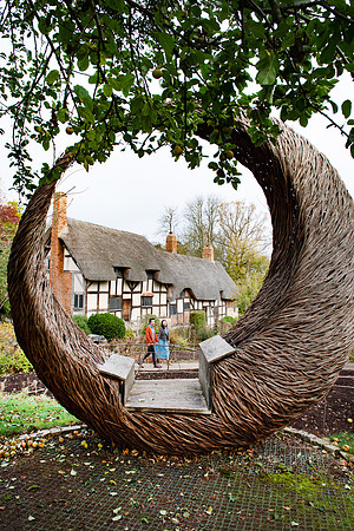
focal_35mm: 24
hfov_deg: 53.1
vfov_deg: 73.7
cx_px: 177
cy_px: 266
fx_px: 354
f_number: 7.1
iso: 320
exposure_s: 1/250
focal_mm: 24
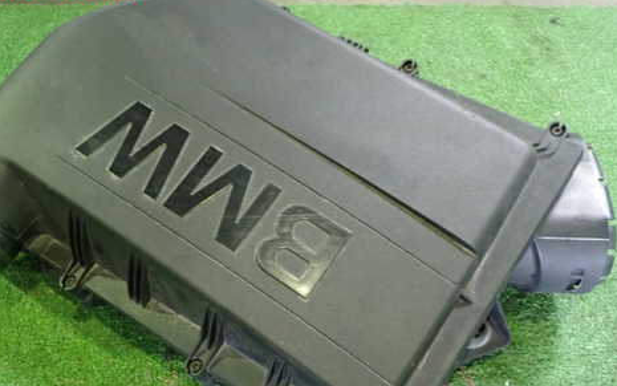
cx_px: 289
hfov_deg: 48.2
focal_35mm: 41
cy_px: 272
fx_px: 690
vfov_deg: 30.9
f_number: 2.3
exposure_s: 1/30
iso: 800
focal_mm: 5.4
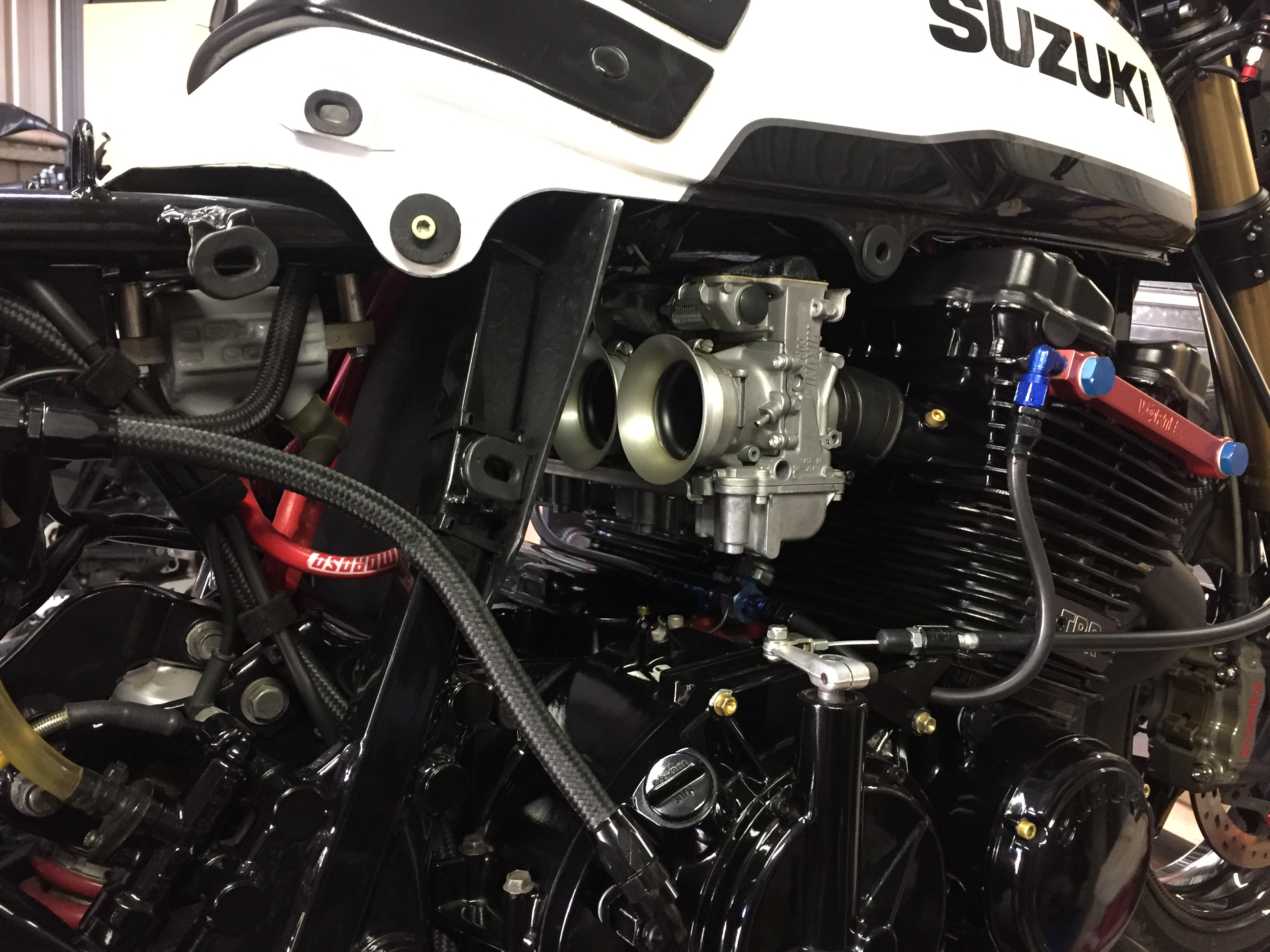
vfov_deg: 48.2
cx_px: 635
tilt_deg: -15.0
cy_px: 476
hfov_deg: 61.7
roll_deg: -4.8
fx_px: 1064
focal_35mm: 29
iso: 250
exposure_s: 1/20
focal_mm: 4.15
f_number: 2.2
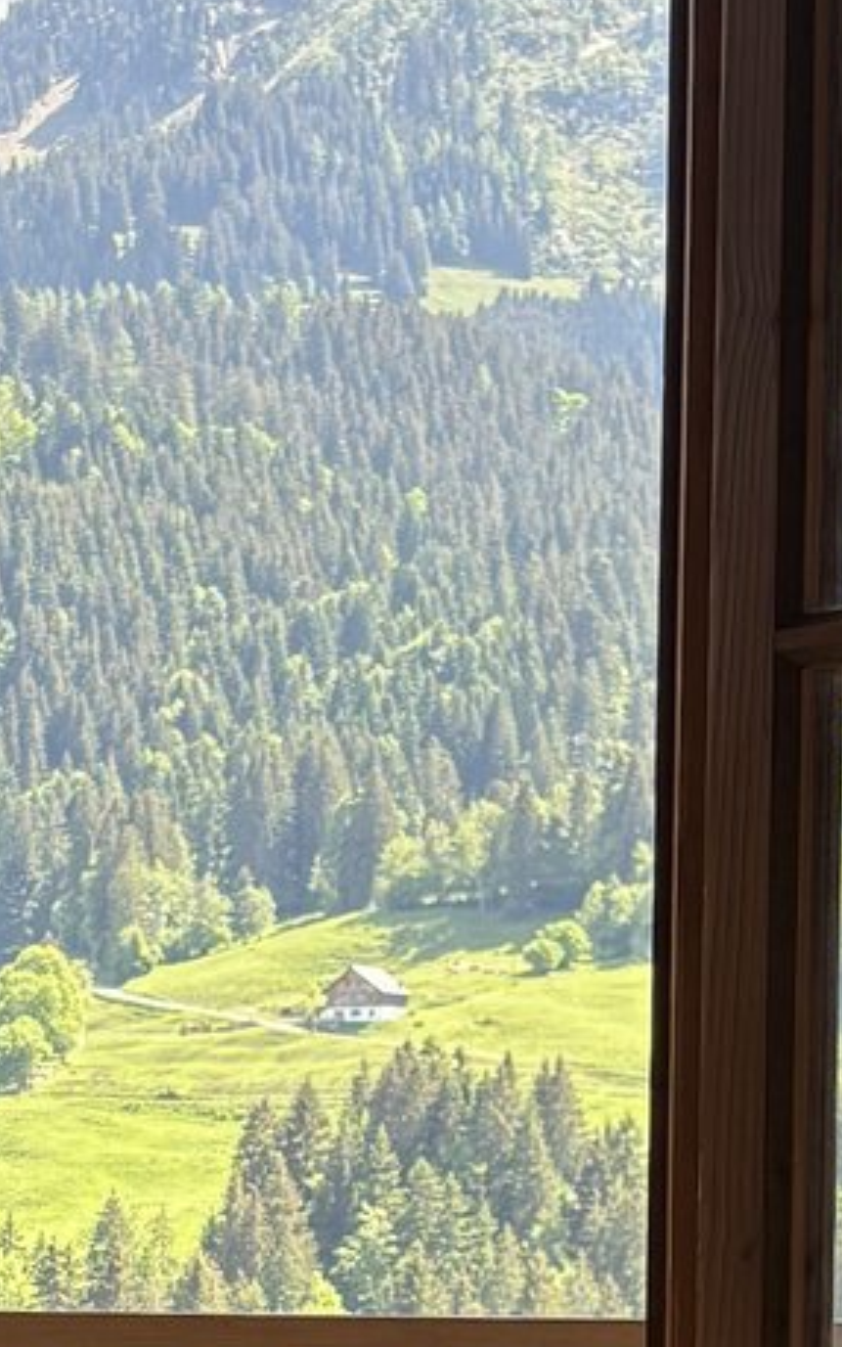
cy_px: 1280
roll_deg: -0.4
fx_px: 4404
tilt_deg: -1.0
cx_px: 70
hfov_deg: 10.9
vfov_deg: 17.1
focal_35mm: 120
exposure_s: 1/347
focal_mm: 5.96
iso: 50
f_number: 1.6
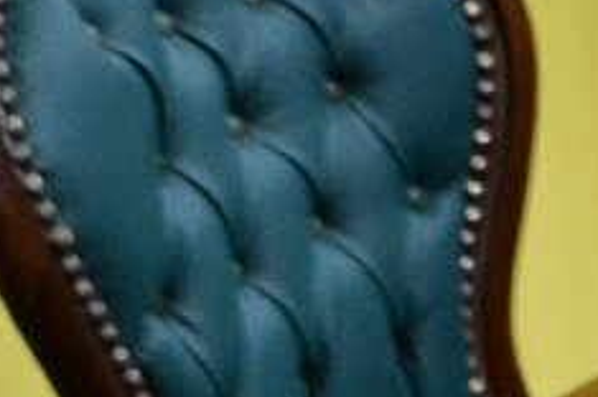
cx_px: 1033
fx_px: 3500
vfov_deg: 6.1
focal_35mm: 211
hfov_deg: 9.4
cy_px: 1038
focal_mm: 22
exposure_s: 1/60
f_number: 3.8
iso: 1600
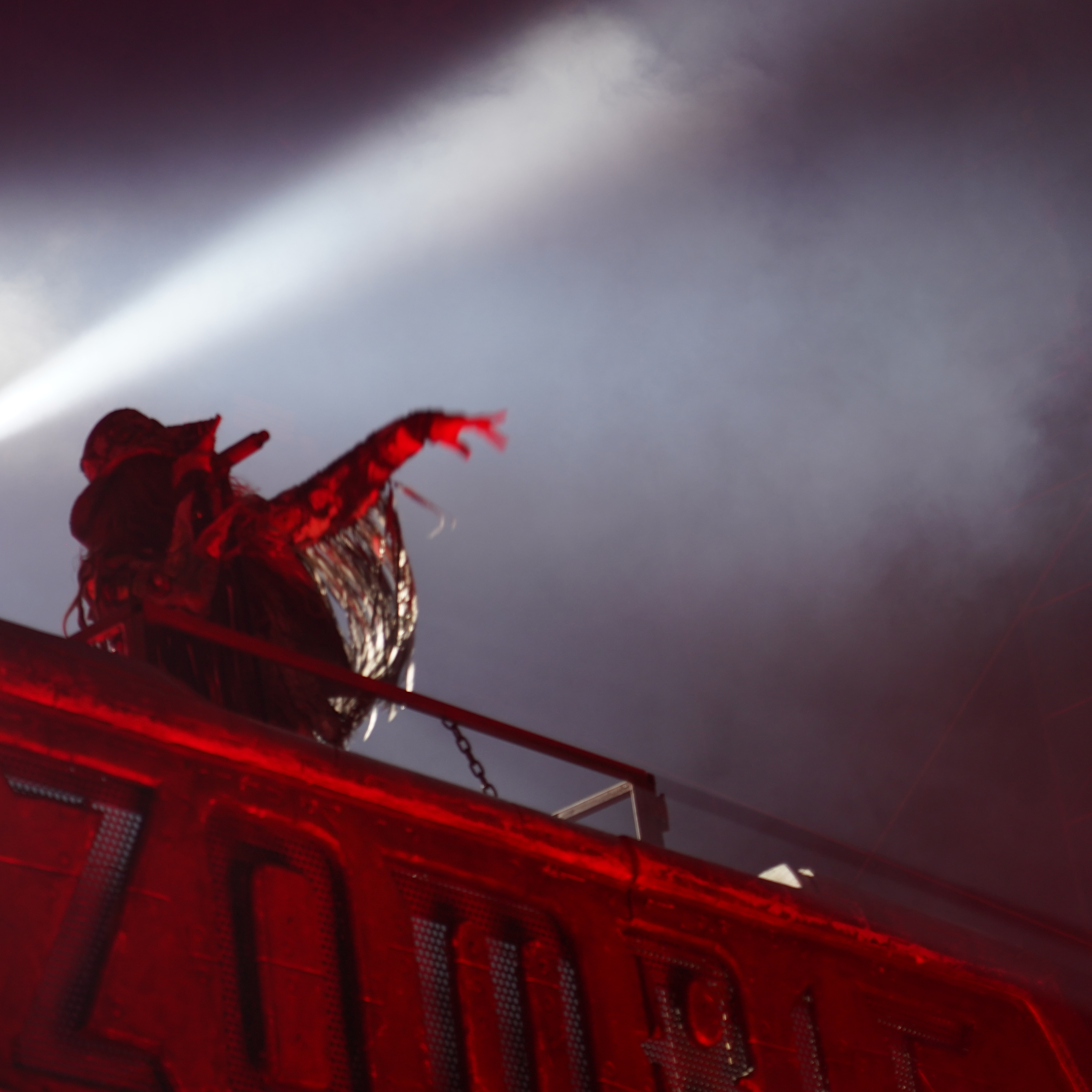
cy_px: 546
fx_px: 4783
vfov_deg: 13.0
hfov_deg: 13.0
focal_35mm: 134
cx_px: 332
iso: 800
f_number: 4
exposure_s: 1/125
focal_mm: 105
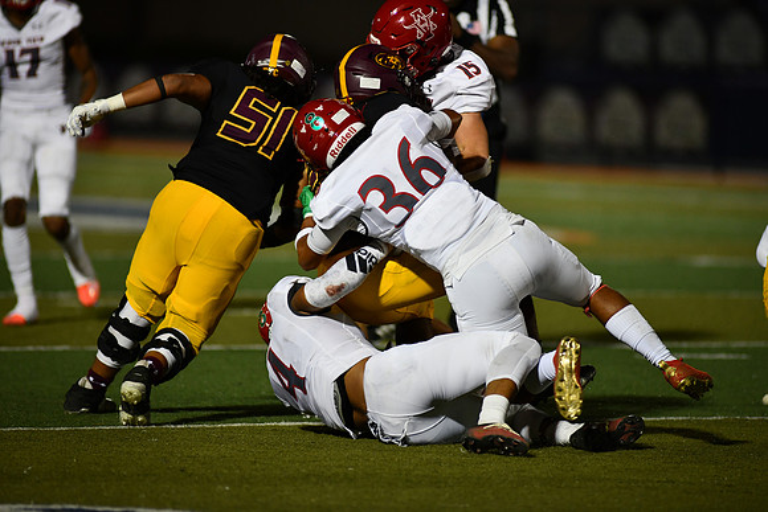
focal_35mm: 300
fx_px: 6401
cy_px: 256
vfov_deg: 4.6
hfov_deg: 6.9
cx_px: 384
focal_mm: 300
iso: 1250
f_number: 2.8
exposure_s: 1/1000
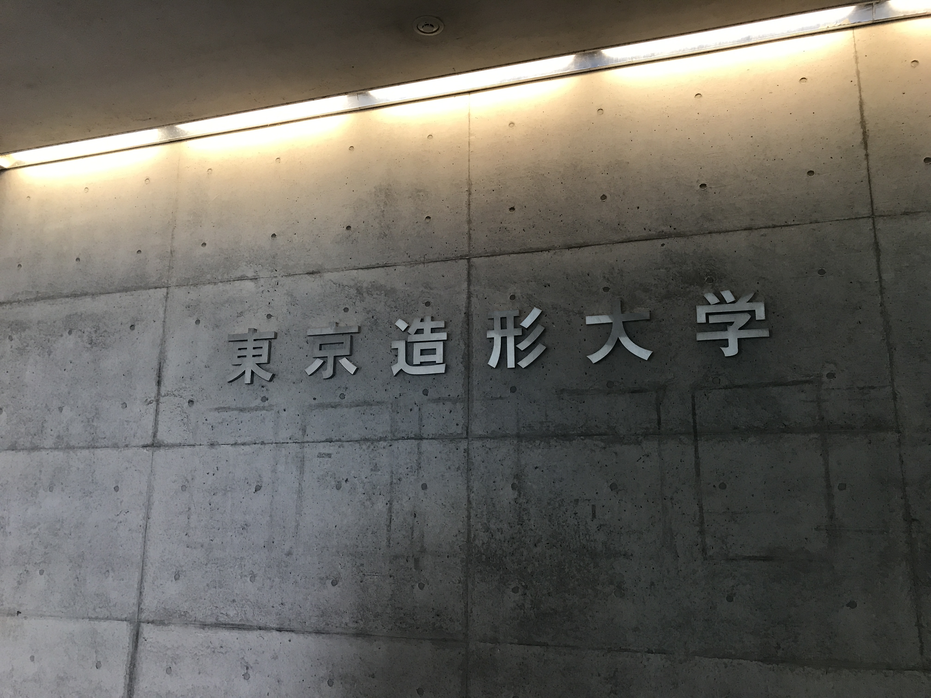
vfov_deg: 49.7
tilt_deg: +12.4
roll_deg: -0.3
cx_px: 466
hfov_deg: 63.4
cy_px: 349
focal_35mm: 28
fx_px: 753
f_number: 1.8
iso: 40
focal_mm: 3.99
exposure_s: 1/33
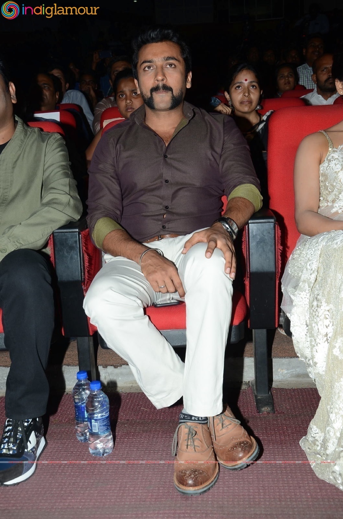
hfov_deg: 29.7
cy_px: 260
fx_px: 646
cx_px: 172
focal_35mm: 45
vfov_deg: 43.7
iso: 250
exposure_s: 1/160
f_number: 5.6
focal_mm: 30
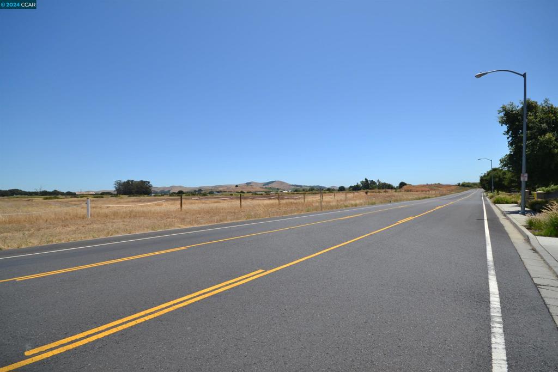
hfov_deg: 100.4
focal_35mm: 15
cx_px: 279
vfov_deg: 77.3
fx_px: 233
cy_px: 186
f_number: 8
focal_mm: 10
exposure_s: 1/250
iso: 100
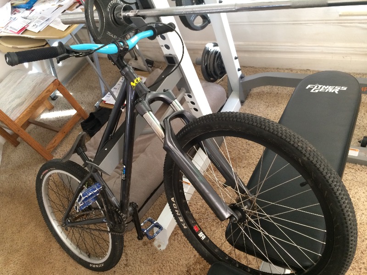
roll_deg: +28.6
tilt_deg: -44.8
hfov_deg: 61.7
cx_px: 184
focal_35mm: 29
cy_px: 138
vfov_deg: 48.2
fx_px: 307
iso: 200
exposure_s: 1/30
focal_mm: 4.15
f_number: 2.2
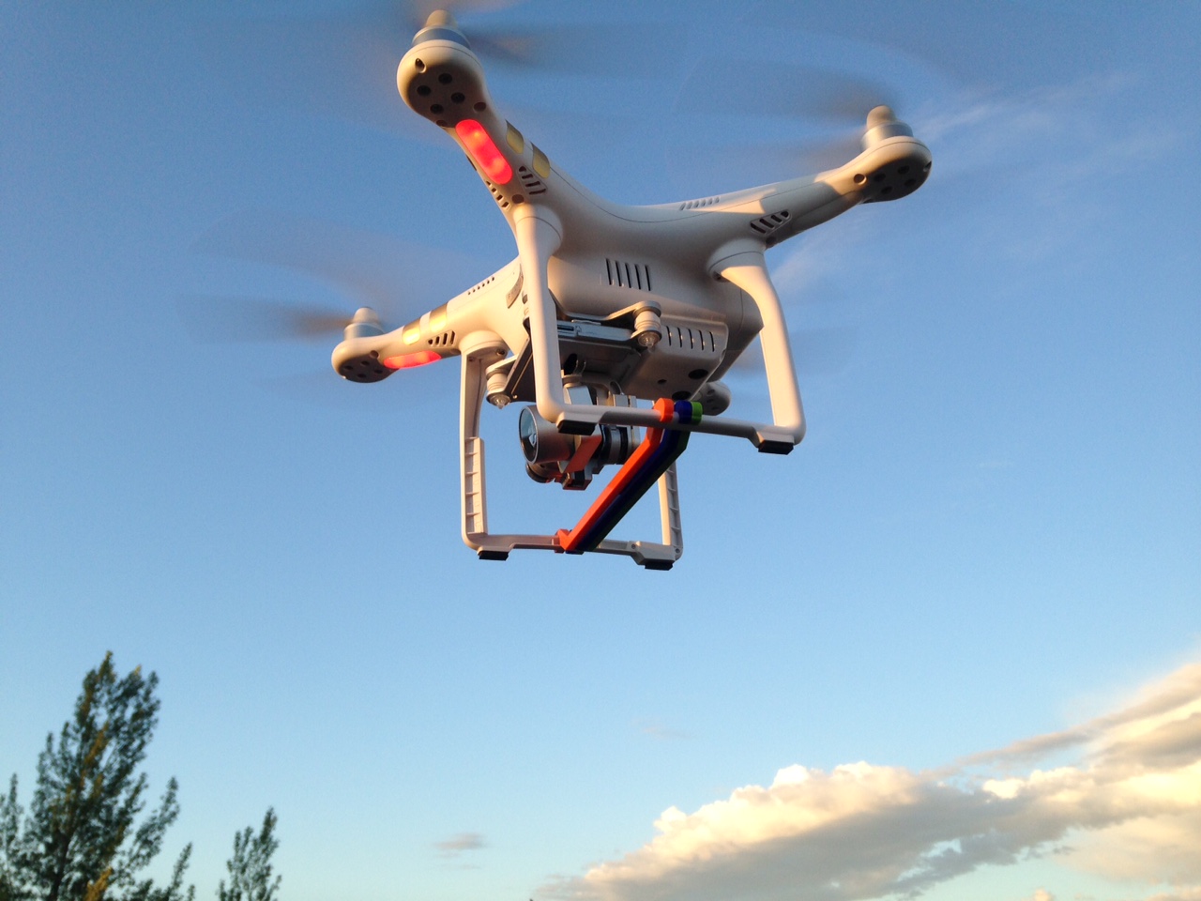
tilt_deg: +26.2
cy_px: 450
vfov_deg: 42.9
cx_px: 600
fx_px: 1145
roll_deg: +0.7
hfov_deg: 55.4
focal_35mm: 33
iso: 50
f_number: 2.4
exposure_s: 1/290
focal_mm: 4.12
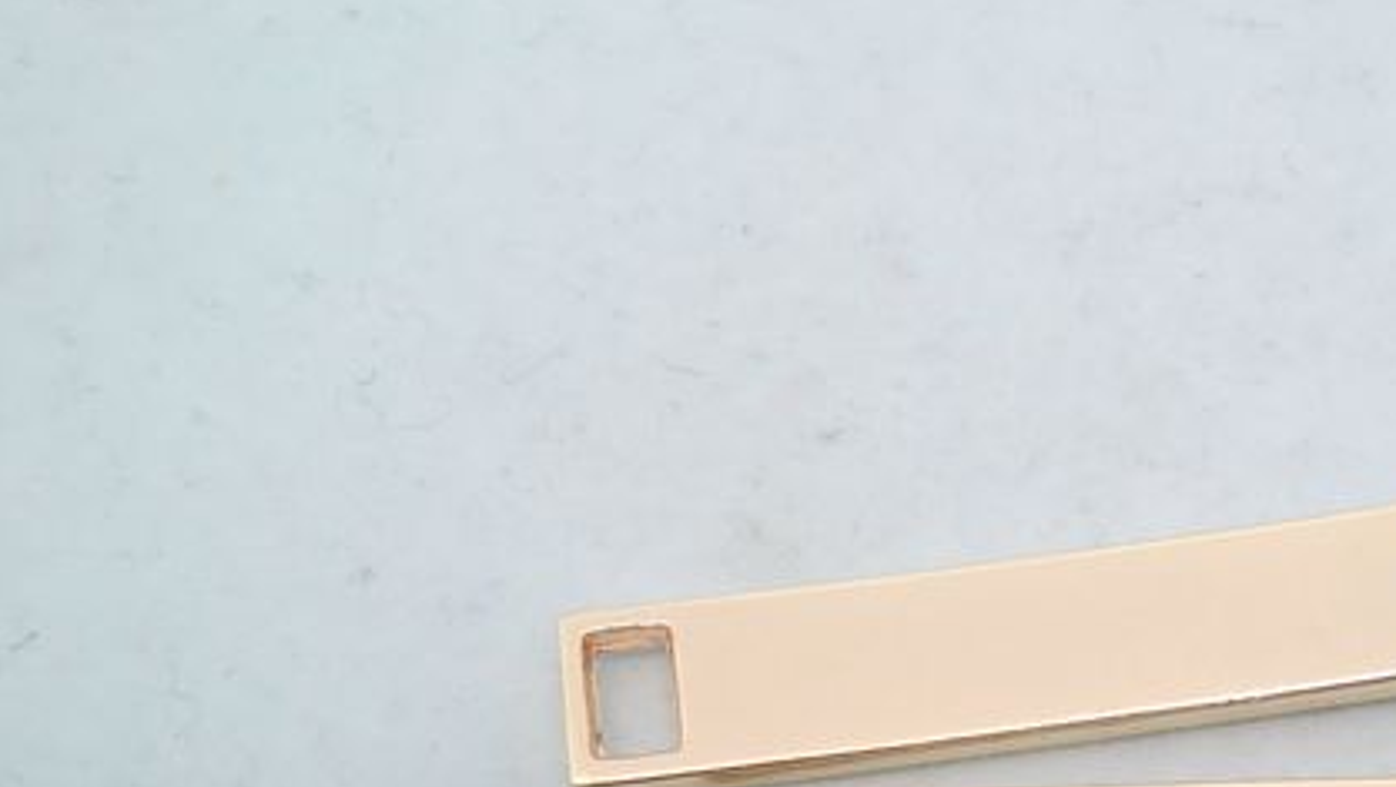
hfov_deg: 28.9
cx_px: 1175
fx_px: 2629
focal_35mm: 71
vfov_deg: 16.7
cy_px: 774
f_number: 2.8
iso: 200
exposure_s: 1/100
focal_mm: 5.58
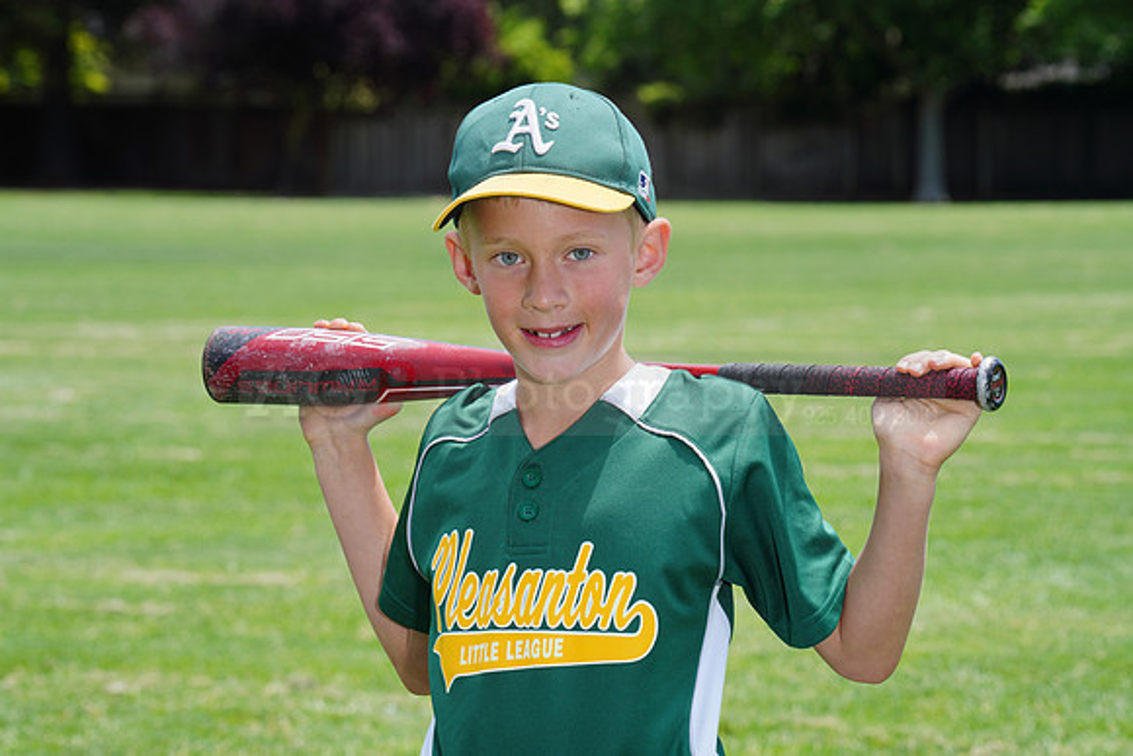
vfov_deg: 8.3
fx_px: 5194
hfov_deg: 12.4
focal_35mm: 165
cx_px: 566
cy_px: 378
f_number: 11
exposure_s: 1/200
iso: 200
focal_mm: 165
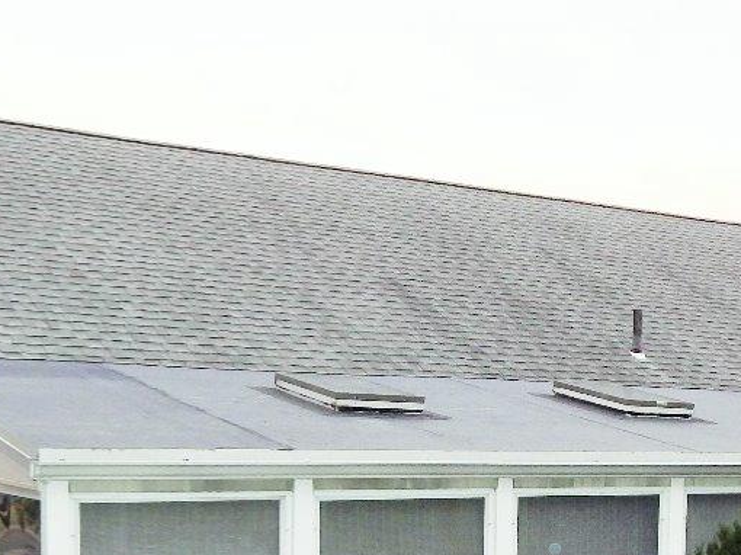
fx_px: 1391
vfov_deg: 21.7
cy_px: 562
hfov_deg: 29.3
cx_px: 567
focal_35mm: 65
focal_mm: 4
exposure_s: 1/30
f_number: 3
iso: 360
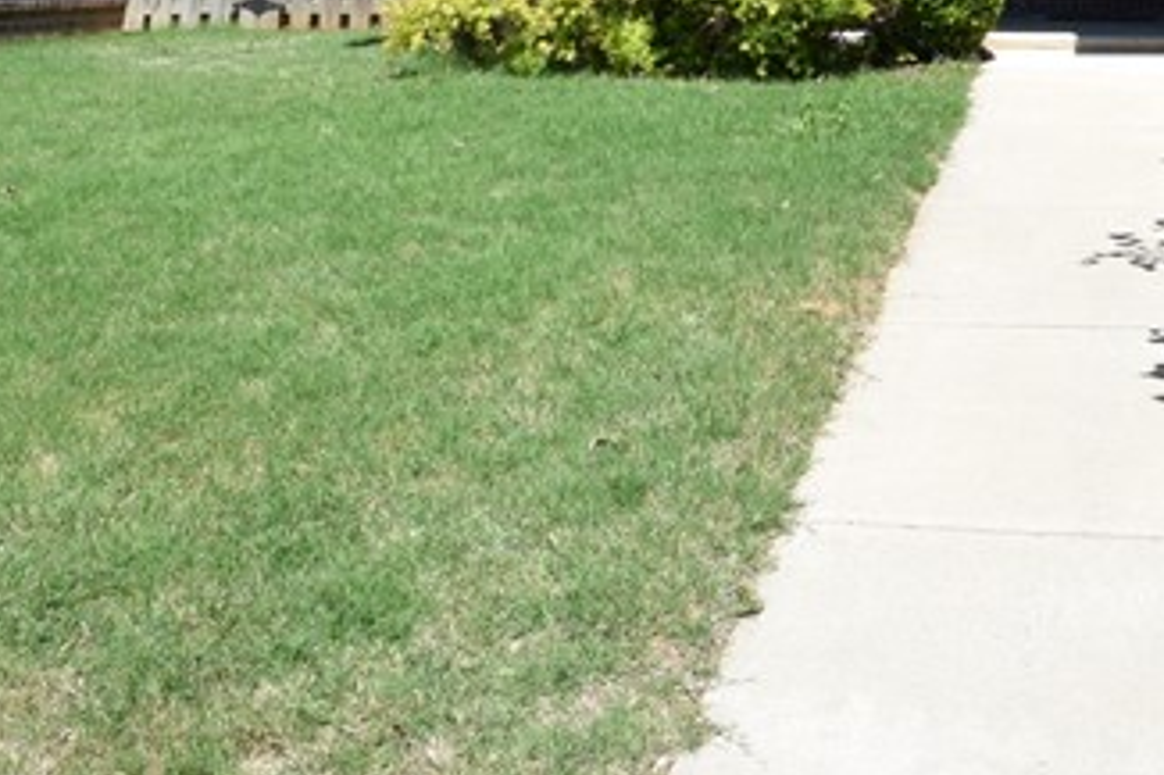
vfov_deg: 24.0
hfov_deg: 36.4
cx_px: 1107
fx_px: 1616
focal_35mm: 50
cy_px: -211
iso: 200
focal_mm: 10
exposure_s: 1/250
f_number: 8
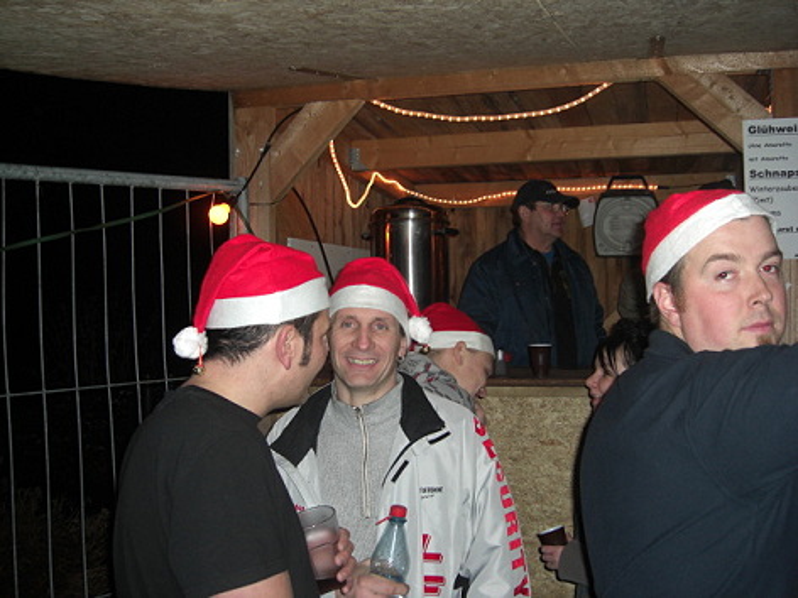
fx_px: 876
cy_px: 299
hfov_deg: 49.0
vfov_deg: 37.7
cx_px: 399
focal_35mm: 38
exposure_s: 1/60
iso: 200
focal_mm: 7.9
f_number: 2.8
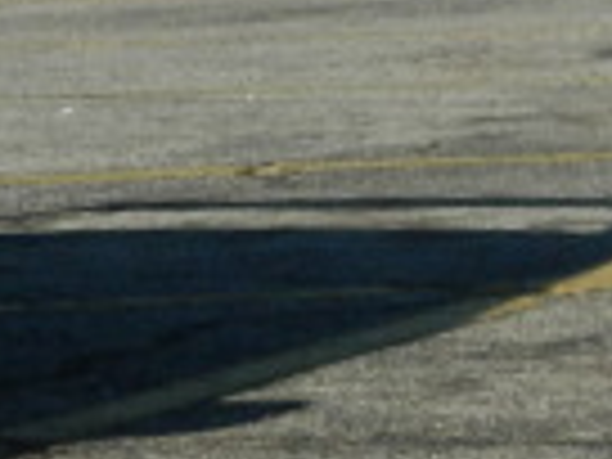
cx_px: 1278
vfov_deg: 3.5
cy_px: 184
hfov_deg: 4.5
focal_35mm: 430
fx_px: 7602
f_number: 10.7
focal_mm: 10.2
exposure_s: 1/160
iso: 80
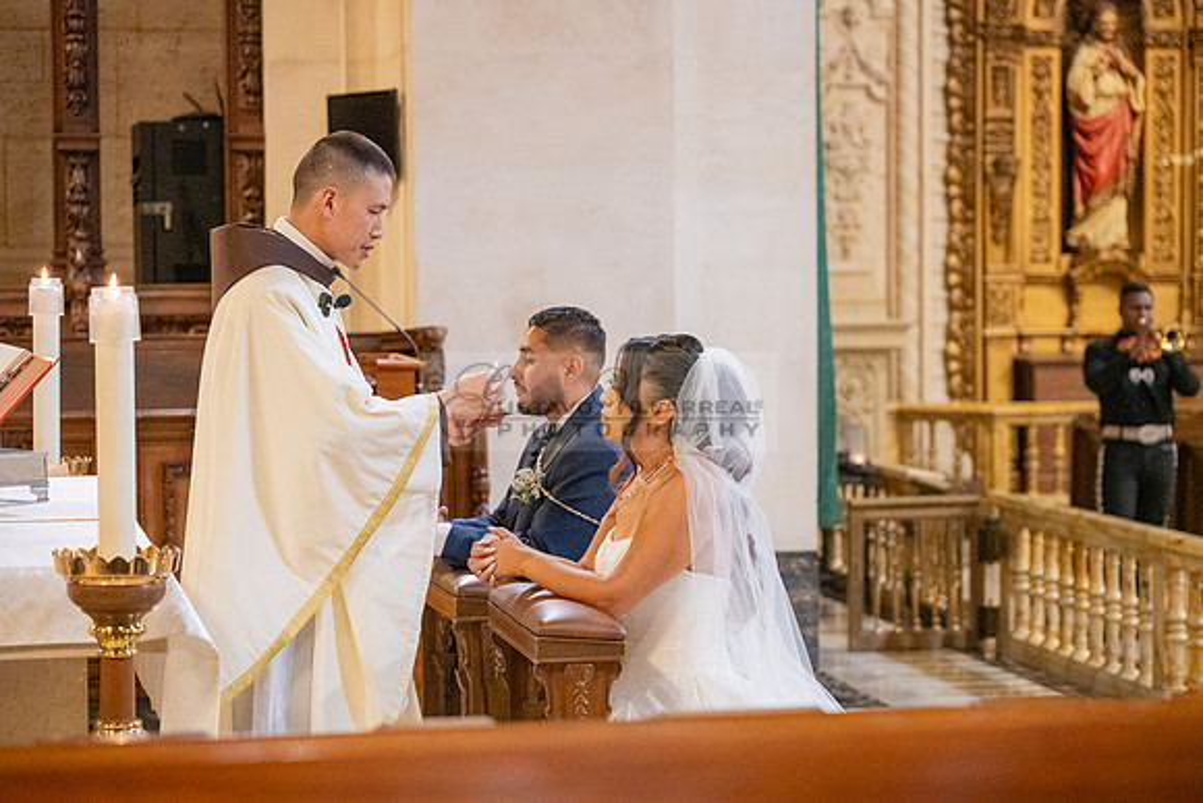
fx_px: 3041
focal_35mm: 91
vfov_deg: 15.0
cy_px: 402
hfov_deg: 22.4
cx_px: 602
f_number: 4
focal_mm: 91
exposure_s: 1/200
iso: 3200
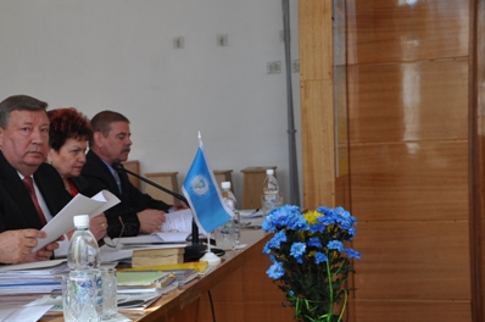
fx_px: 1103
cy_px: 201
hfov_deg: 24.4
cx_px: 104
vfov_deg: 16.6
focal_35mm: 82
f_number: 5.6
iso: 200
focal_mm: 34
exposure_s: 1/30
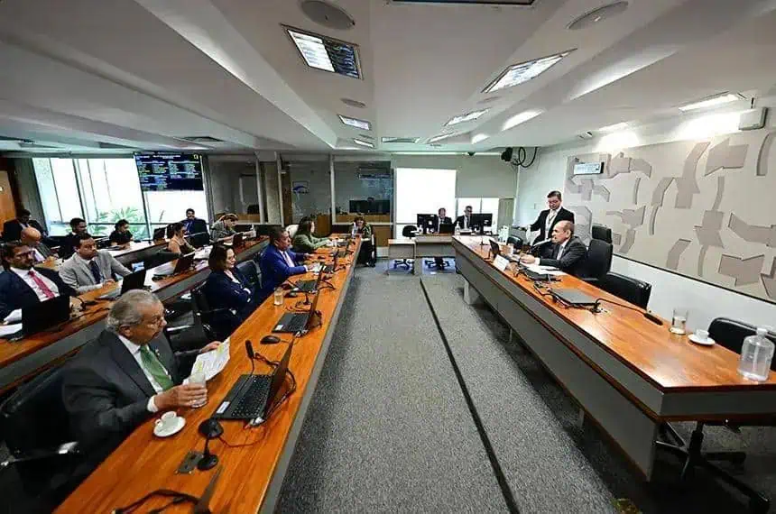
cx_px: 388
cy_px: 257
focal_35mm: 16
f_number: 2.8
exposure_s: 1/80
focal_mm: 16
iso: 800
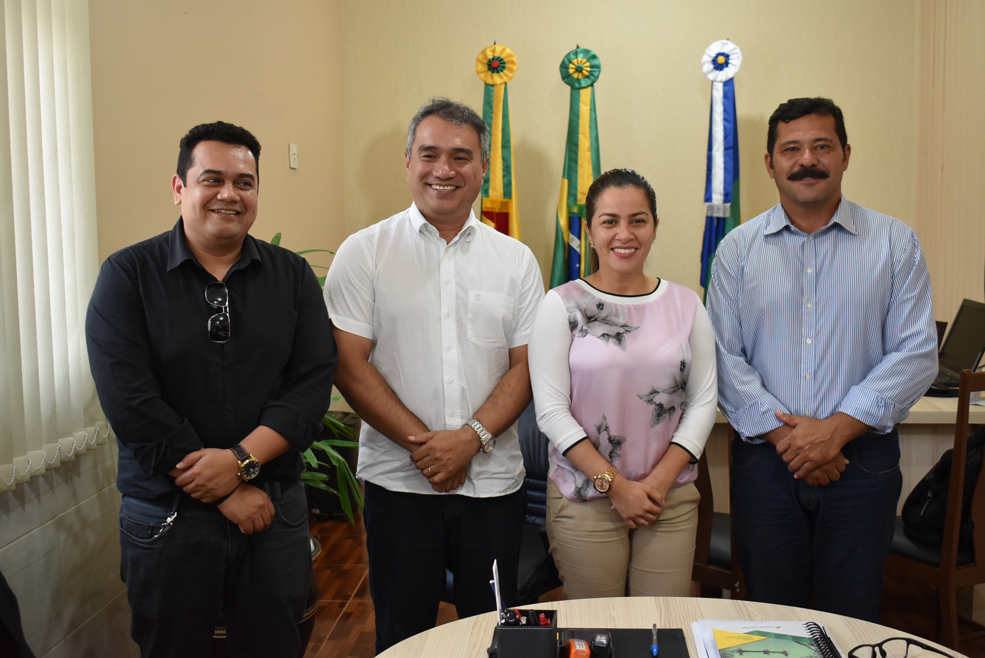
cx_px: 492
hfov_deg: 46.4
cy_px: 329
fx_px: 1150
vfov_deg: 31.9
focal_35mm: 42
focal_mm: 28
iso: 1400
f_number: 4.2
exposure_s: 1/60
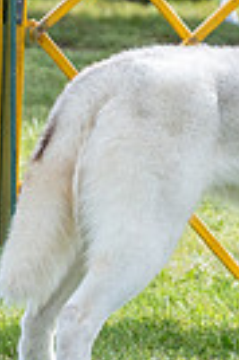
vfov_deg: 1.8
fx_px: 11341
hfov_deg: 1.2
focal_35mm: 1136
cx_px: 301
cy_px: -114
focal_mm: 200
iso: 640
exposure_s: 1/1250
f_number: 5.6
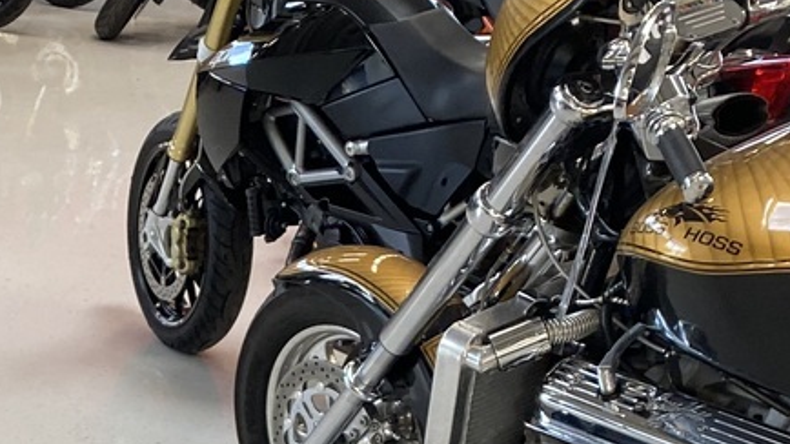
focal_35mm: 94
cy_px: 883
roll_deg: -3.0
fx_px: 1969
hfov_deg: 21.4
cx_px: -96
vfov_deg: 11.6
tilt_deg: -30.8
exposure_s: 1/100
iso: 100
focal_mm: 4.25
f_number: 1.8
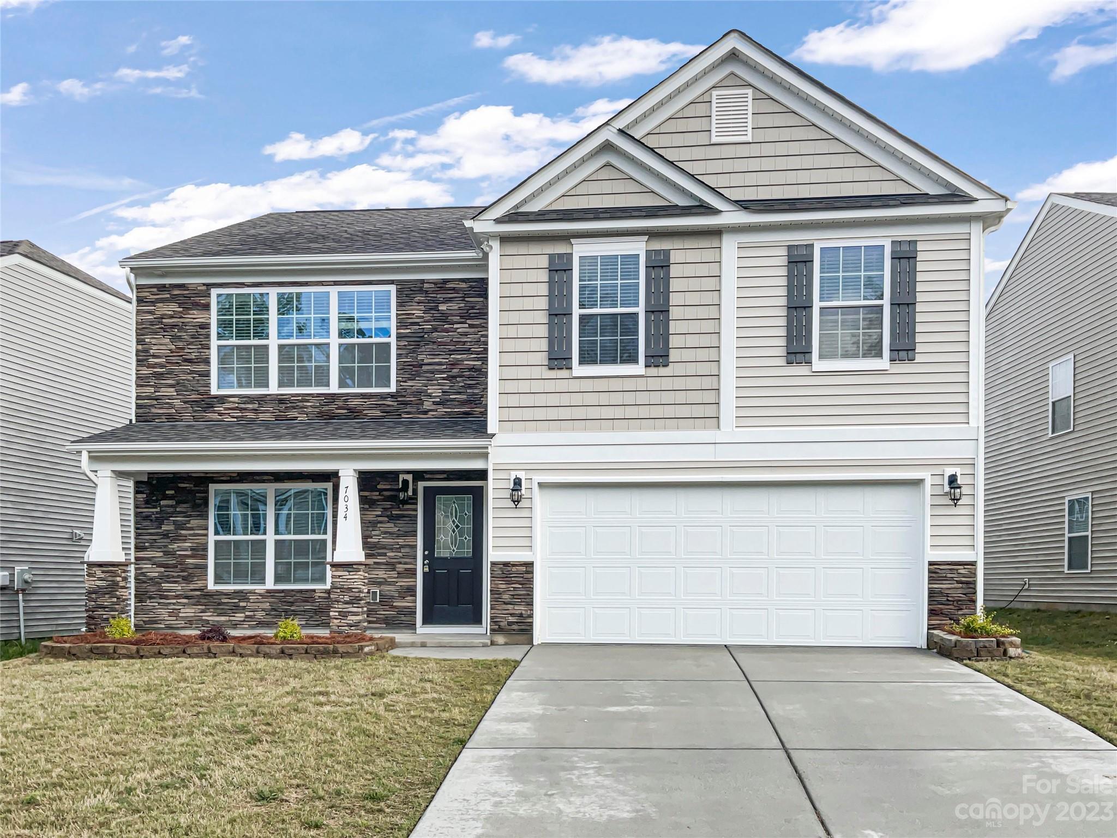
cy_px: 419
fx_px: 936
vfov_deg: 48.2
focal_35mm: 29
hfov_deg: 61.7
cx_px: 558
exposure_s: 1/900
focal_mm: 3
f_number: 1.8
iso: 16
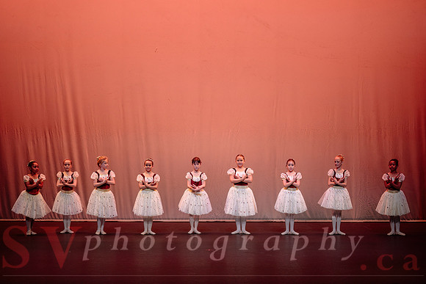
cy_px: 142
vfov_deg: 13.6
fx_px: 1190
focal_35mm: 101
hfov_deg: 20.3
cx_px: 213
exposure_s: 1/500
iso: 1250
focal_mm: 98
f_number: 2.8
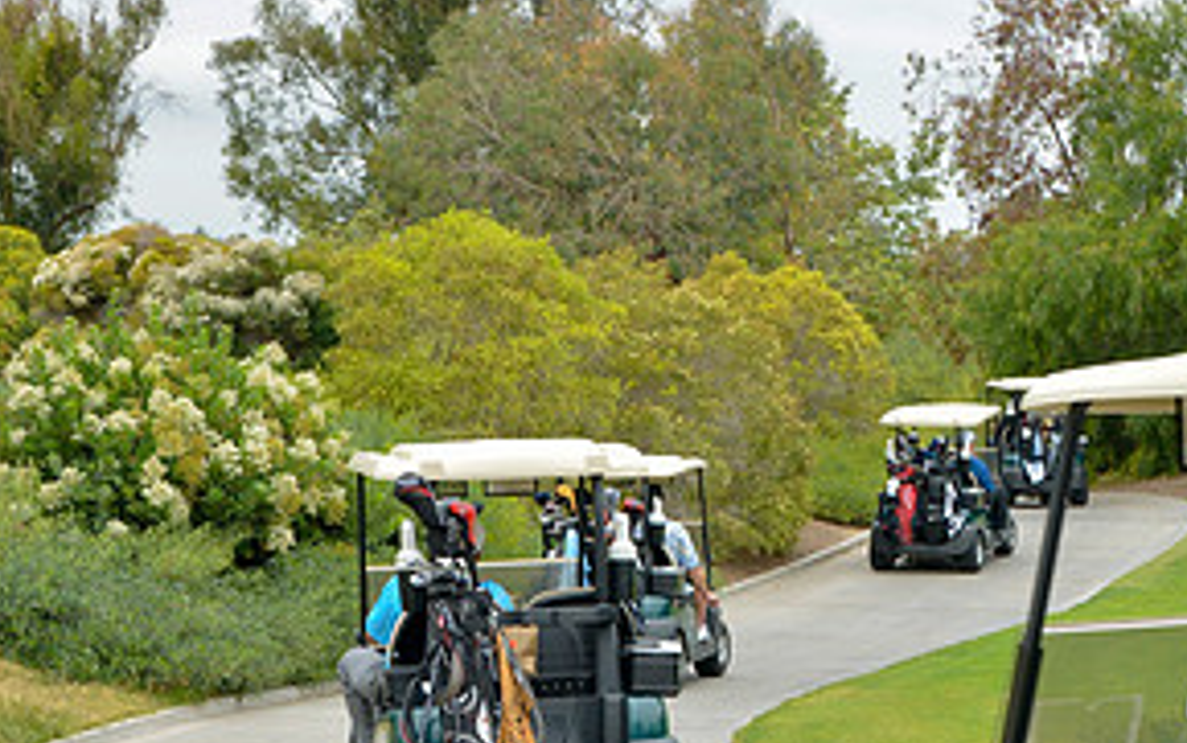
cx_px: 887
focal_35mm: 104
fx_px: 3366
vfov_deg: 12.5
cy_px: 673
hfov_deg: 19.9
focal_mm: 34
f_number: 9
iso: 200
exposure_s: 1/200
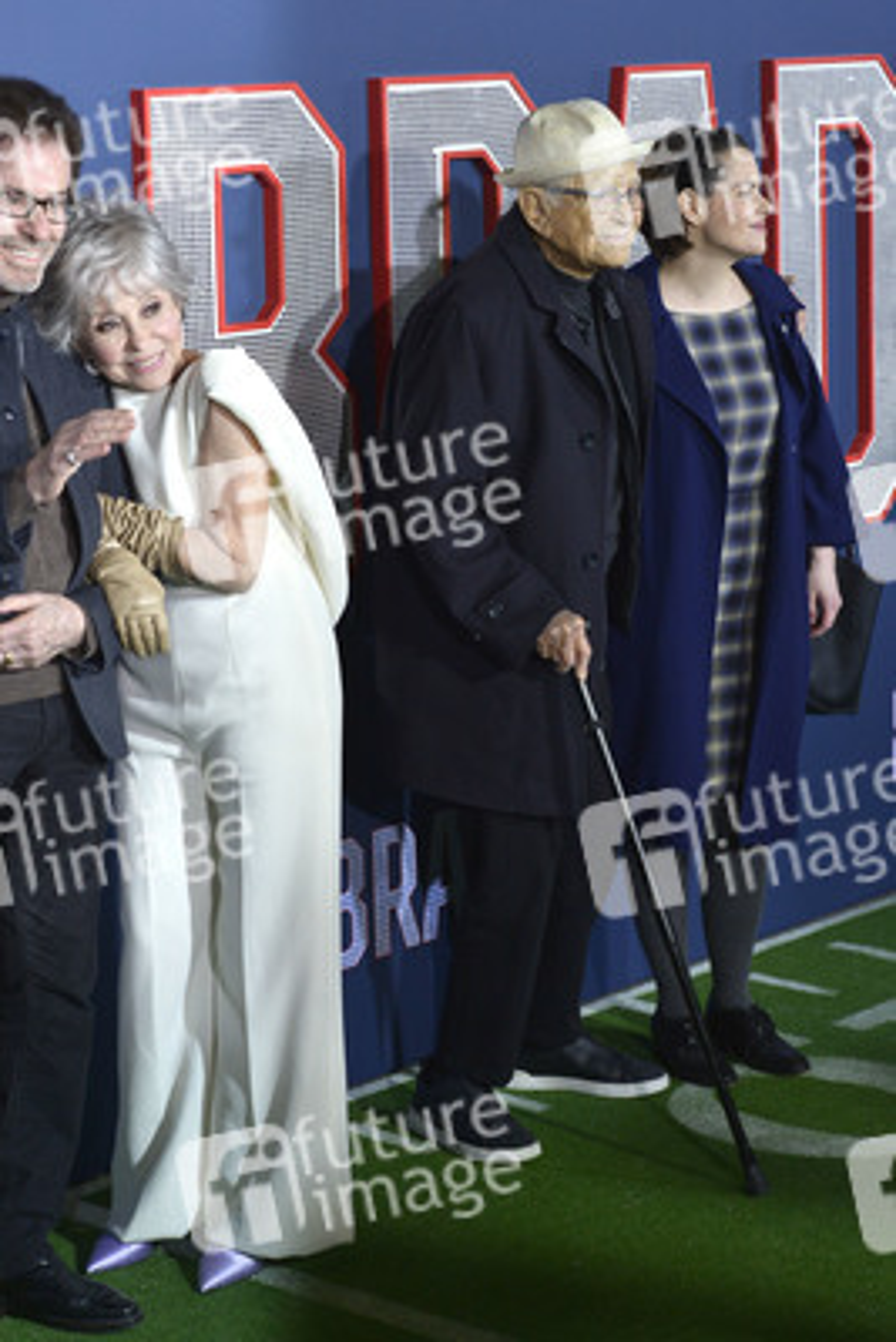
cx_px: 448
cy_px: 671
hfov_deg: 17.5
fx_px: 2909
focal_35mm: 78
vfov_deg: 26.0
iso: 2000
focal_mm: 78
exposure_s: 1/320
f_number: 6.3
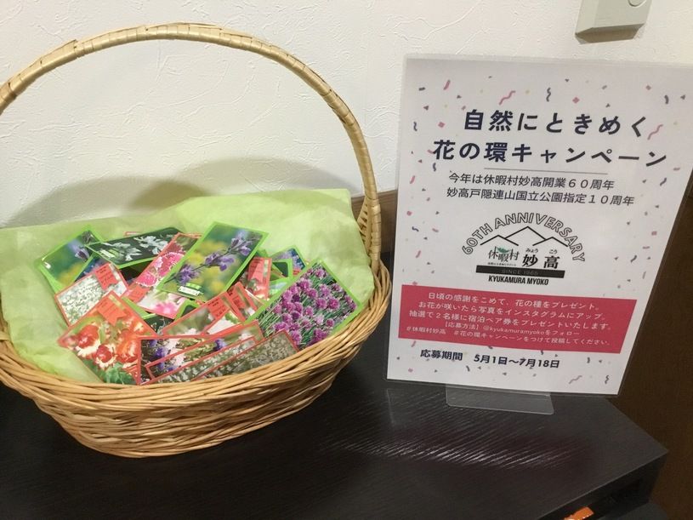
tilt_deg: -32.4
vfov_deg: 45.4
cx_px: 346
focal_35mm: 31
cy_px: 260
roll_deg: -1.8
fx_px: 621
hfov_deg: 58.4
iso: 250
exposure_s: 1/15
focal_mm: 3.3
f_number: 2.4
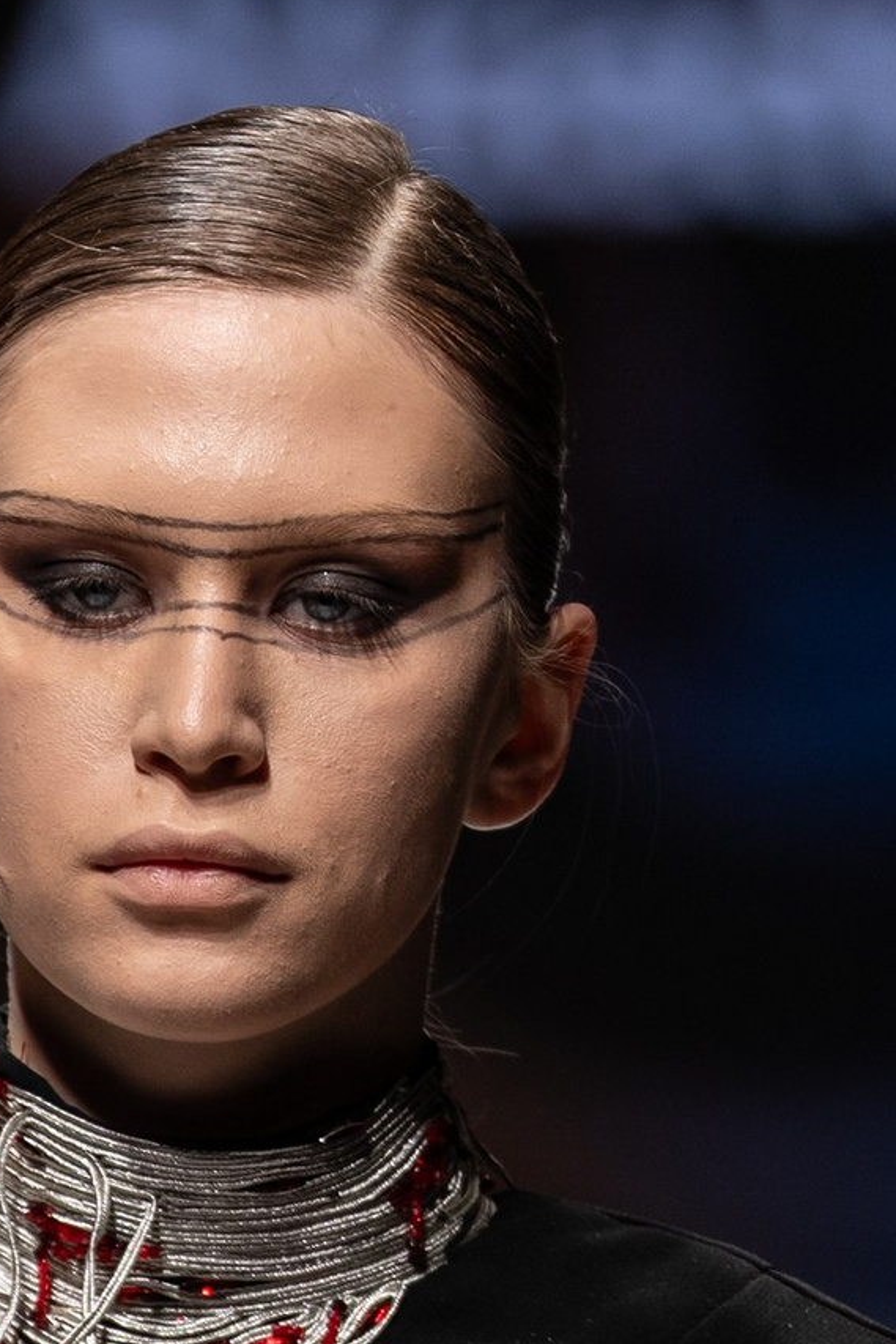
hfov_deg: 1.5
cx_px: -124
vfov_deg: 2.3
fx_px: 33584
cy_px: 1999
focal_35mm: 900
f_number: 2.8
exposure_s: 1/320
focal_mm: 200
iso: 200
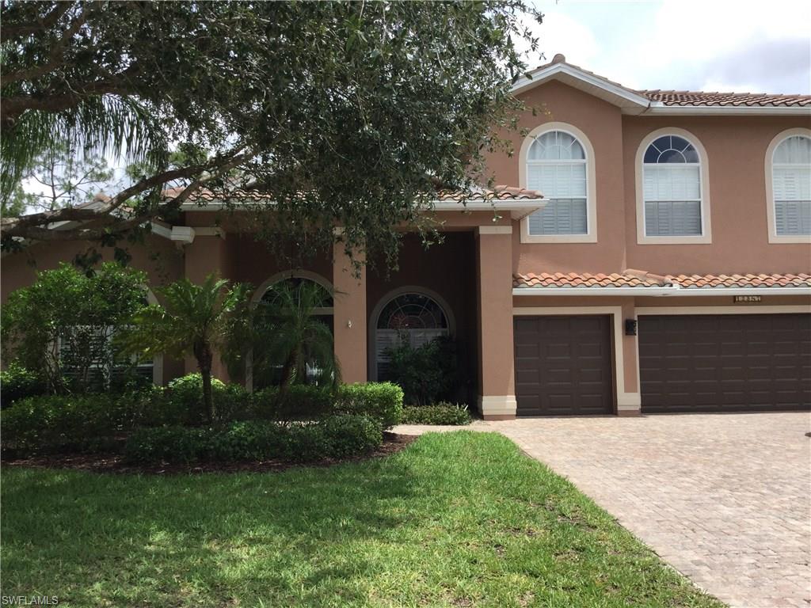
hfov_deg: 58.4
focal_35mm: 31
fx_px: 726
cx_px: 406
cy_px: 304
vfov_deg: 45.4
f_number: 2.4
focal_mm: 3.3
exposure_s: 1/959
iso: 25
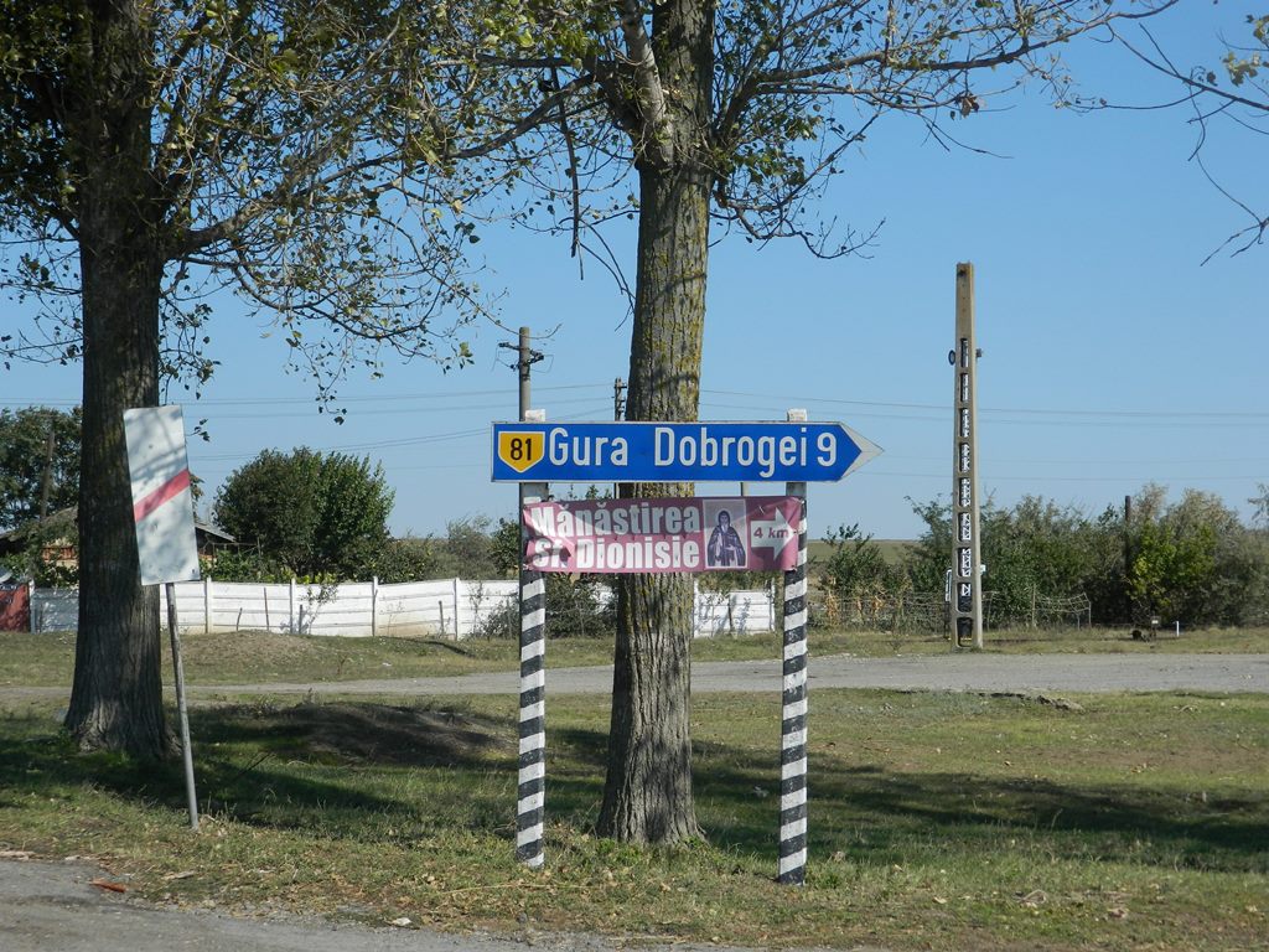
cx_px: 634
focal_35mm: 84
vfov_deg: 17.6
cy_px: 476
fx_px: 3079
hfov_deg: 23.3
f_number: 4.2
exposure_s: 1/800
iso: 80
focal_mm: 15.1
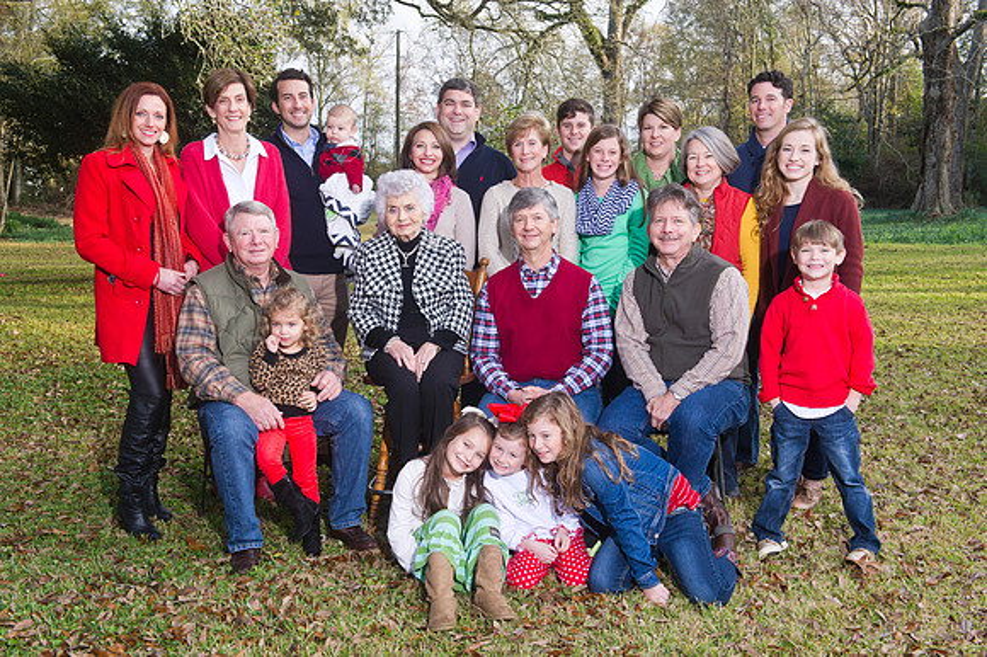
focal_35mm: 42
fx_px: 1151
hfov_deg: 46.4
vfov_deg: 31.9
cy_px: 328
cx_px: 494
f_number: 8
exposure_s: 1/200
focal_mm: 42
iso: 800
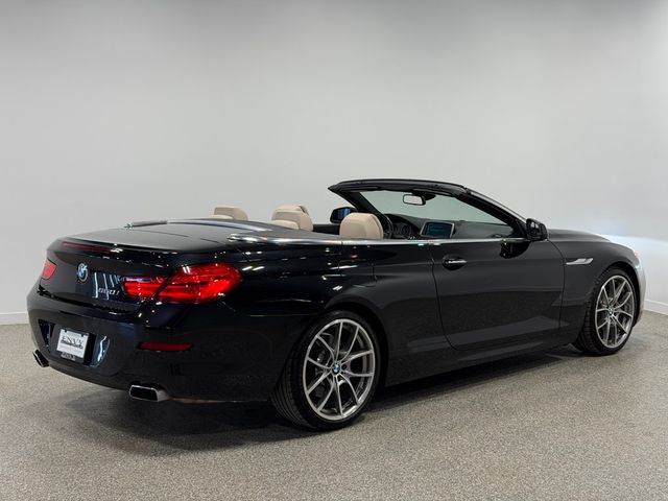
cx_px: 334
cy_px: 250
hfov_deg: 39.7
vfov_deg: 30.3
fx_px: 926
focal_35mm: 48
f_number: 1.78
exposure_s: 1/290
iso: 64
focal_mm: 6.76
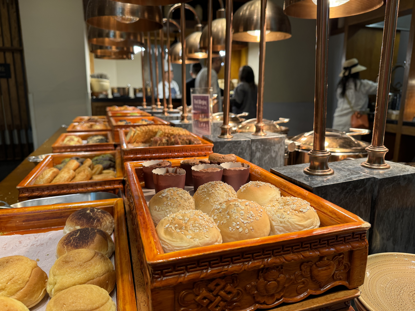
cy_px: 156
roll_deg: -0.4
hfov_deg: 71.6
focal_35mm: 24
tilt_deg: -12.3
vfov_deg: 56.8
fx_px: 288
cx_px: 208
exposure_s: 1/50
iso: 125
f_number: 1.78
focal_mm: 6.76
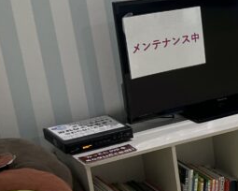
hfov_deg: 15.7
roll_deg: -1.3
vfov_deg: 15.0
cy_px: 145
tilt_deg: -21.5
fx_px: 718
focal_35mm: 102
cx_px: 445
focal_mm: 5.7
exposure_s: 1/120
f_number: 1.5
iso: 125
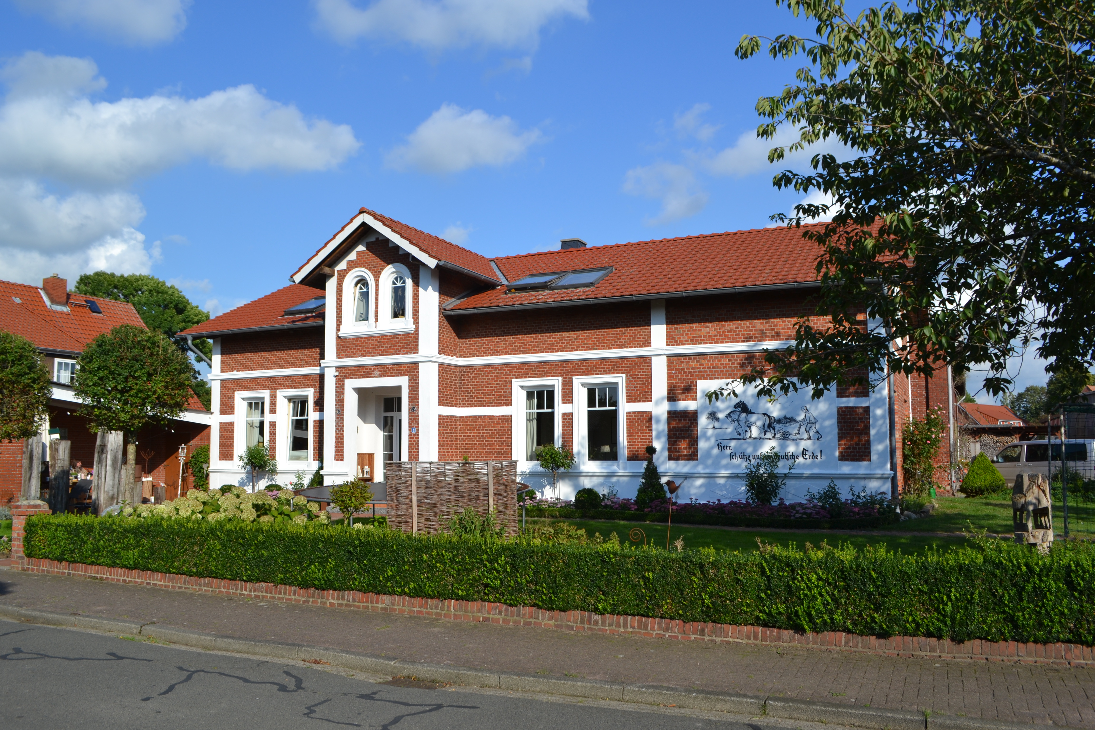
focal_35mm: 27
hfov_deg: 67.4
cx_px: 548
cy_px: 365
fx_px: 821
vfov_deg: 47.9
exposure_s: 1/250
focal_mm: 18
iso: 100
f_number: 8
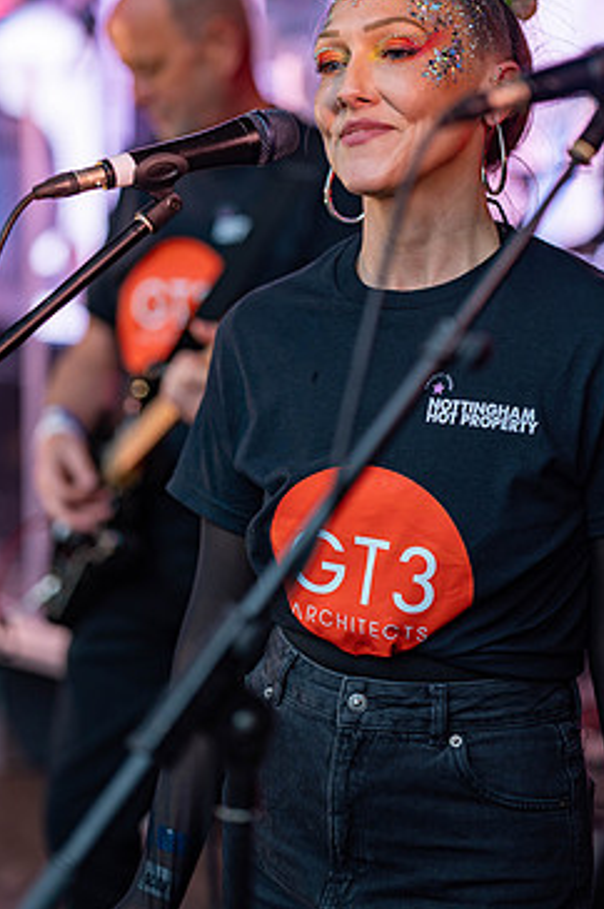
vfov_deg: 19.5
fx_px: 2647
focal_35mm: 105
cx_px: 328
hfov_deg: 13.0
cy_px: 372
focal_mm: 85
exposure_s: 1/500
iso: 100
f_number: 2
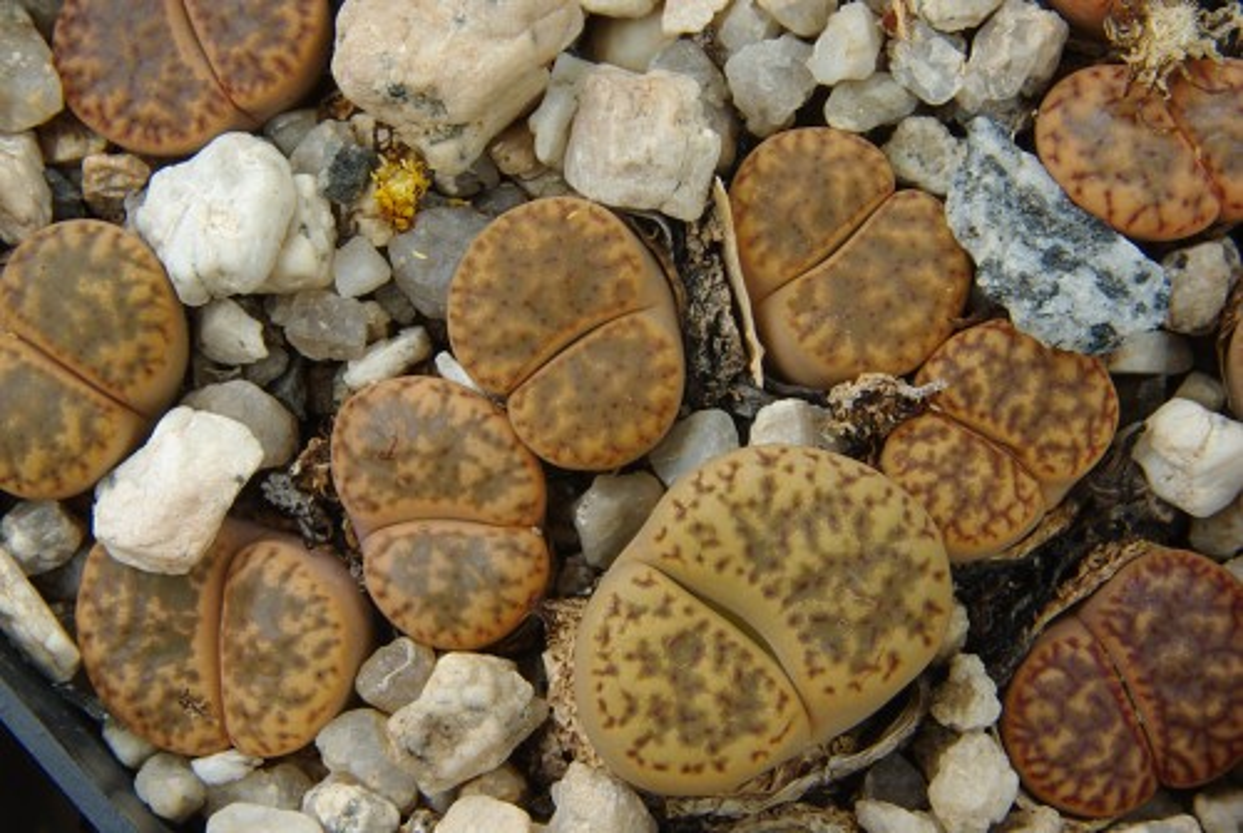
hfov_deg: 19.4
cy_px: 416
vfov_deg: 13.1
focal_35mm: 105
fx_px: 3631
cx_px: 622
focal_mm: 70
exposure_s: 1/1.43
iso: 100
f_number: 38
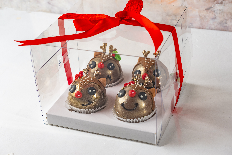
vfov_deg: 19.5
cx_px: 116
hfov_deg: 28.8
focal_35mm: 70
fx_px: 451
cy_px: 78
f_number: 9
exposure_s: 1/125
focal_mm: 70
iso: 100
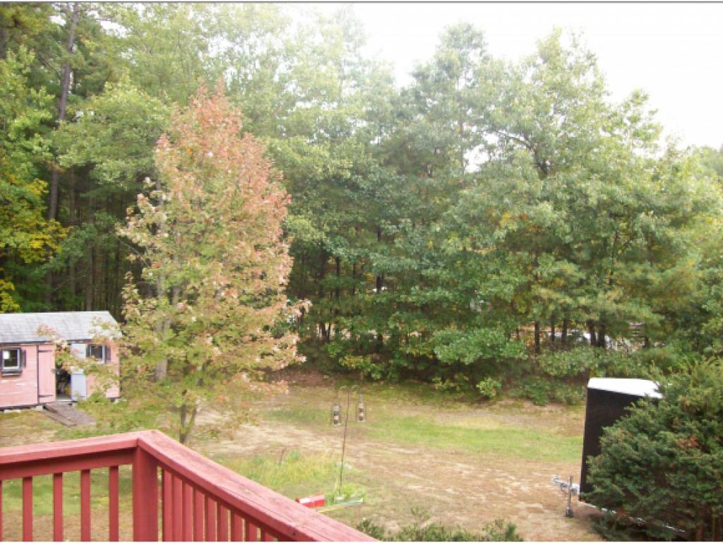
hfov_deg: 51.3
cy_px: 272
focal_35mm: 36
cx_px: 362
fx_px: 752
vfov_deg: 39.7
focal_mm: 6
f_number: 2.7
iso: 200
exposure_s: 1/136
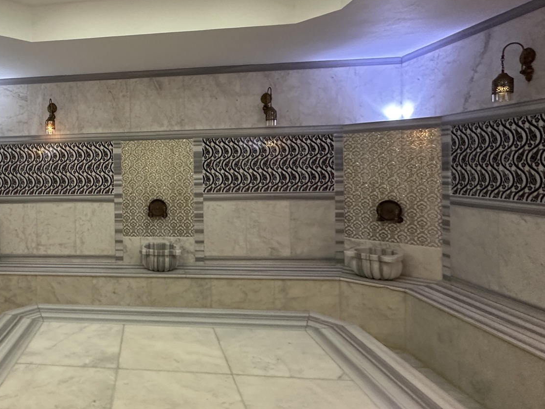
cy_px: 175
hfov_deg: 62.1
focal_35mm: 25
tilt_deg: -0.3
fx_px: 394
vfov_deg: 54.7
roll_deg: +1.5
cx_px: 91
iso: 320
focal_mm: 2.22
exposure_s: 1/50
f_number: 2.2
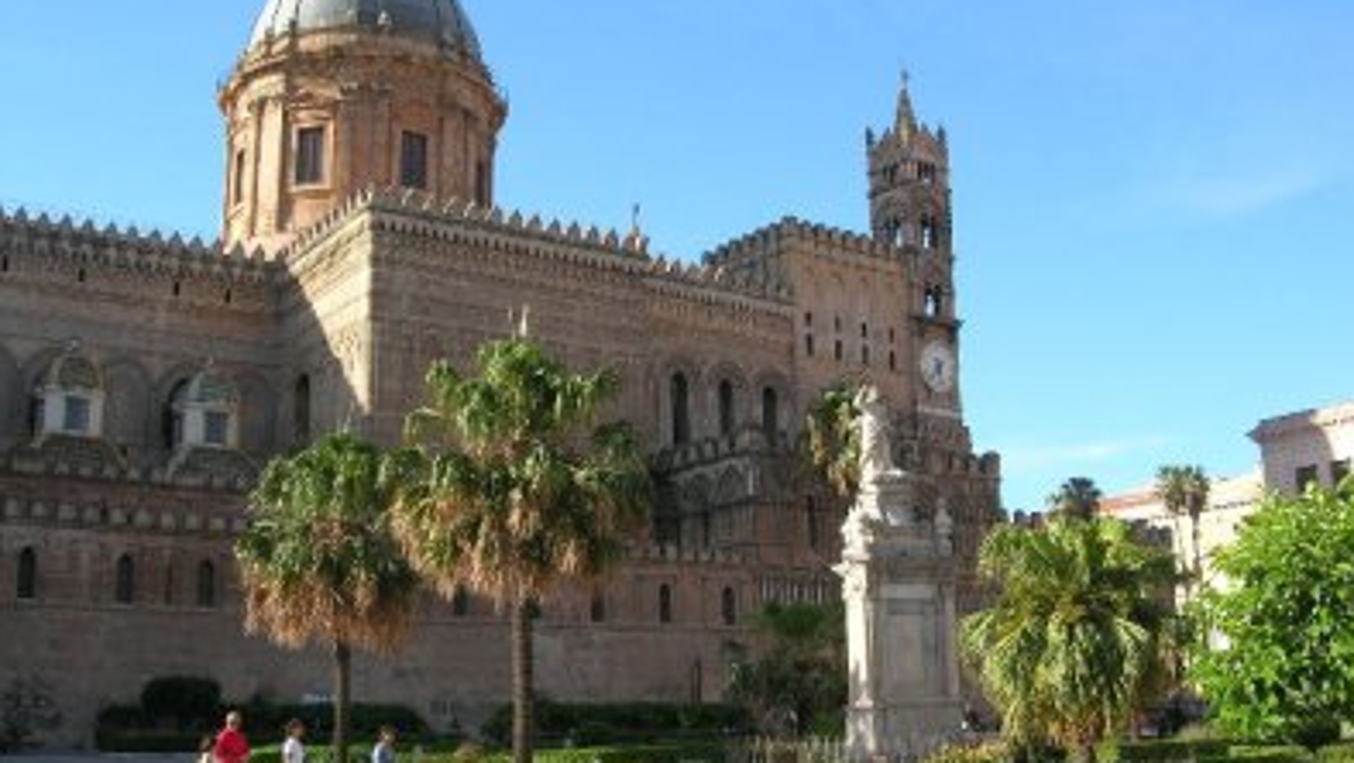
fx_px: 1509
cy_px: 357
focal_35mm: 42
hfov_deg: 48.3
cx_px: 677
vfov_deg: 28.4
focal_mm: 7.8
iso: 64
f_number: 4.8
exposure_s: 1/262
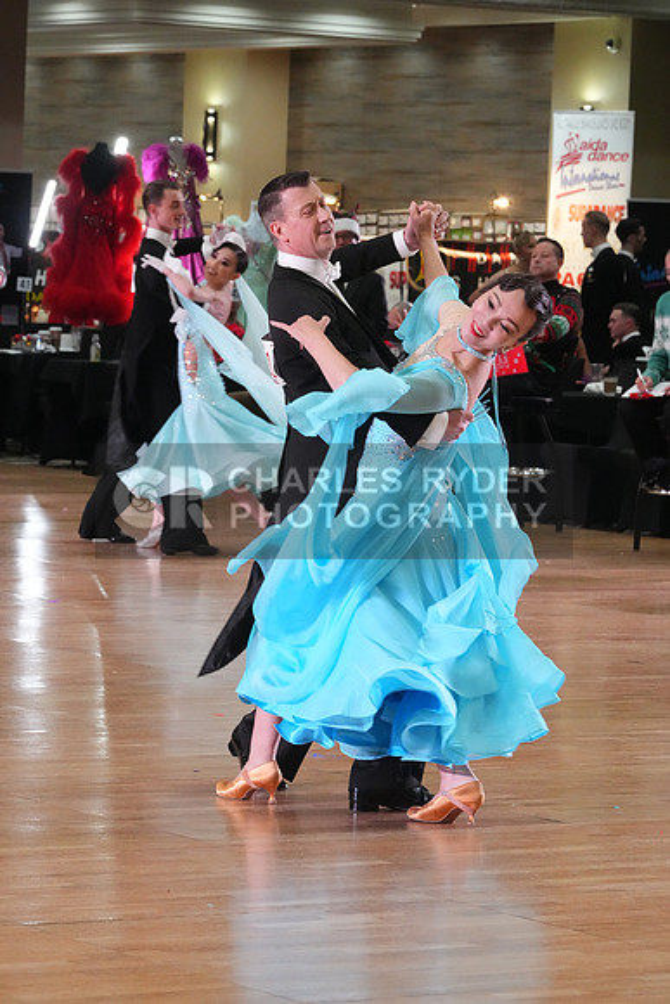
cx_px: 335
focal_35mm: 162
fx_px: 4519
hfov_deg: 8.5
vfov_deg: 12.7
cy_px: 502
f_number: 11
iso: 10000
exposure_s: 1/200
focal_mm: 162
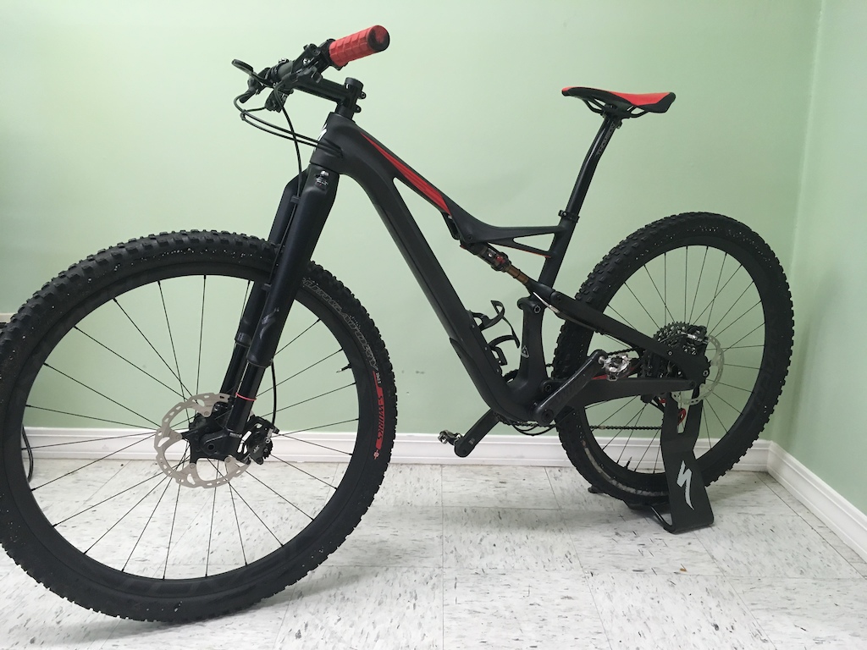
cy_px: 325
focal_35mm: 29
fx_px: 726
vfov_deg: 48.2
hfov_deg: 61.7
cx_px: 434
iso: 100
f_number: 2.2
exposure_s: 1/30
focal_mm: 4.15
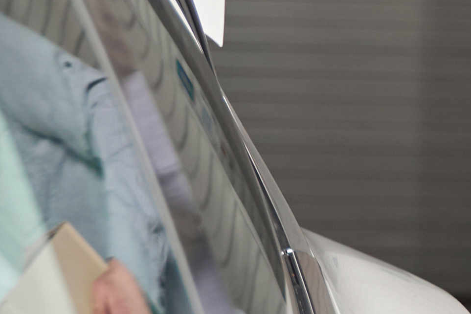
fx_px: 3456
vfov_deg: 5.2
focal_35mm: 264
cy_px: 205
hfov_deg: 6.9
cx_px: 1480
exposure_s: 1/250
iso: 400
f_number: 2.8
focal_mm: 36.3
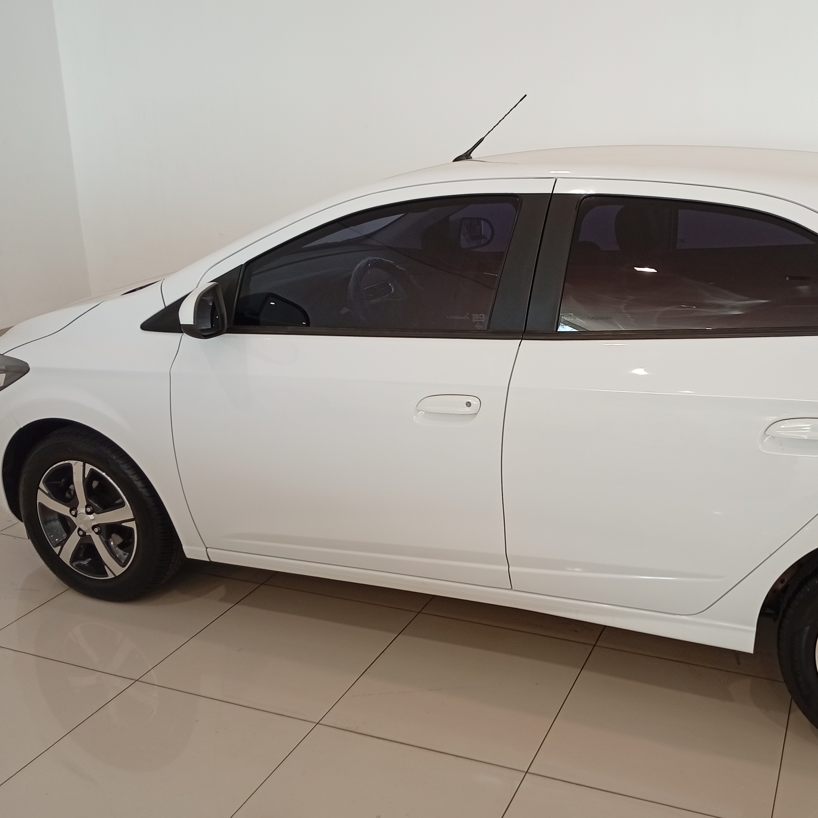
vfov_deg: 46.0
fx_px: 962
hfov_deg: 45.1
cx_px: 569
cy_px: 389
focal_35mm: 36
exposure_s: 1/60
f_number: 1.8
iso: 133
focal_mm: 3.98
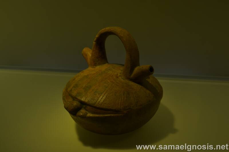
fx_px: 305
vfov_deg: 28.1
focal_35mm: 48
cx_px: 114
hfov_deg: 41.1
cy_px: 76
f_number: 4.8
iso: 100
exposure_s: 1/15
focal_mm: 32
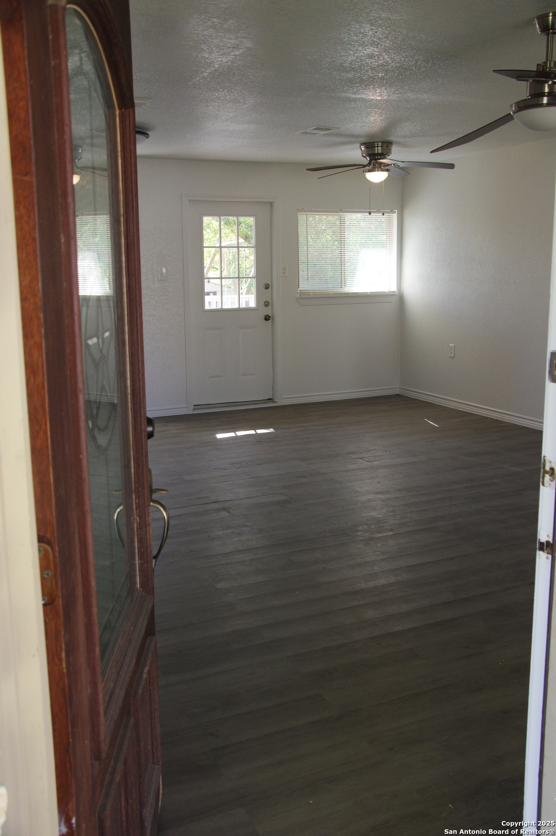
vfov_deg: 55.8
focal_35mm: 34
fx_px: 789
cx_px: 278
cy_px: 418
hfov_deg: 38.8
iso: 400
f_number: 6.3
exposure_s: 1/50
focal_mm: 23.13
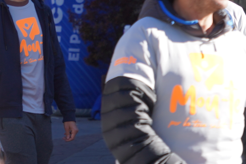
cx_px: -120
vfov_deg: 3.2
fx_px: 2946
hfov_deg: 4.7
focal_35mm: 431
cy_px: 20
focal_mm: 108
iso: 125
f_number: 6.3
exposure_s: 1/160
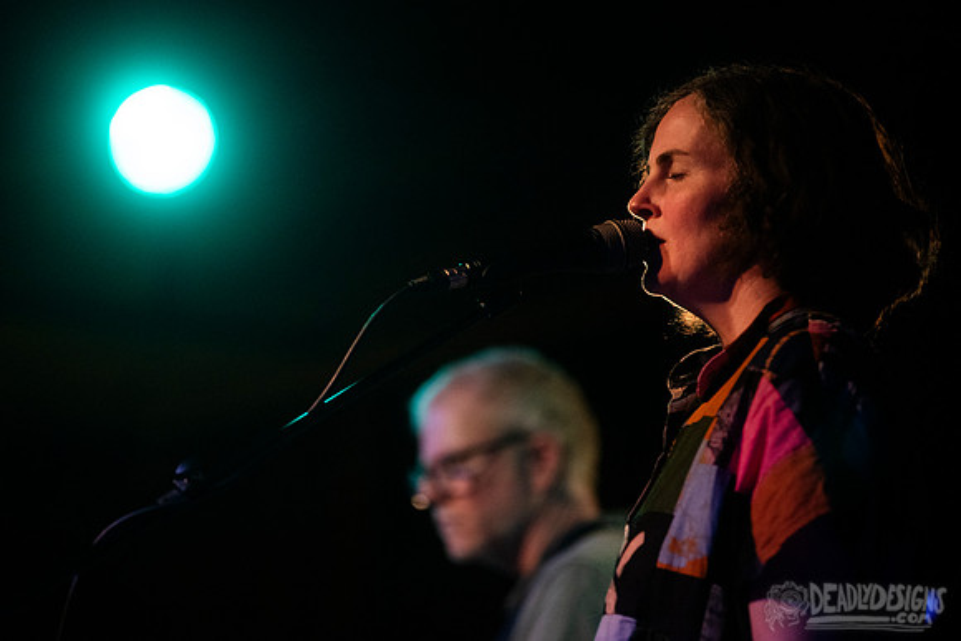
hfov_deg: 9.9
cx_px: 490
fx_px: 5554
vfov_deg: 6.6
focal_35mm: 208
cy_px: 314
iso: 2000
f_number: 3.2
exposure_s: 1/160
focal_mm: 200
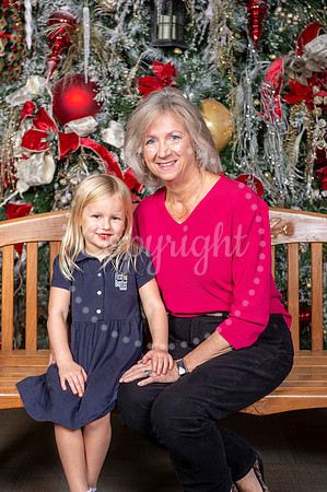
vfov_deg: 28.9
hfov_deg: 19.4
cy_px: 246
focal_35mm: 70
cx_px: 164
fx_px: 956
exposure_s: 1/125
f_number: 7.1
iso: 160
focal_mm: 70
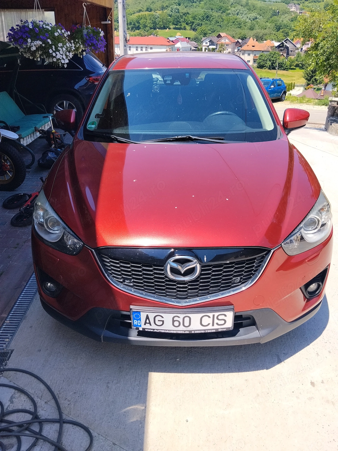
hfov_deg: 48.2
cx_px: 169
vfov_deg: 61.7
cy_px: 226
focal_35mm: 29
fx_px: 378
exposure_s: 1/974
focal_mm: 4.22
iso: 50
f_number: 1.8
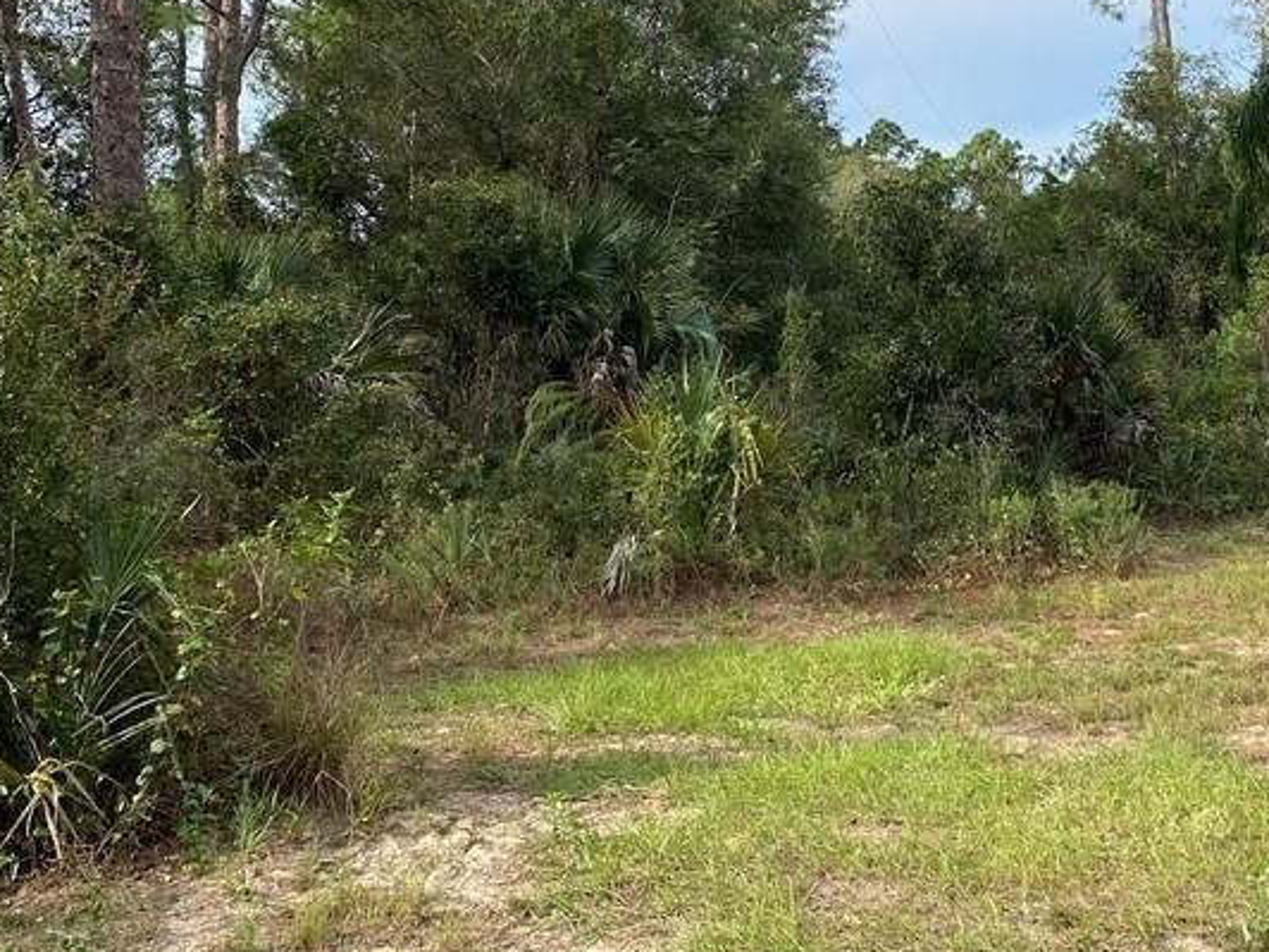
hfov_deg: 37.1
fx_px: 1833
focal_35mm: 50
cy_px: 198
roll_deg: +2.1
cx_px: 978
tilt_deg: +4.9
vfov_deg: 28.5
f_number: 1.8
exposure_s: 1/1898
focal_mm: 4.25
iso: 32
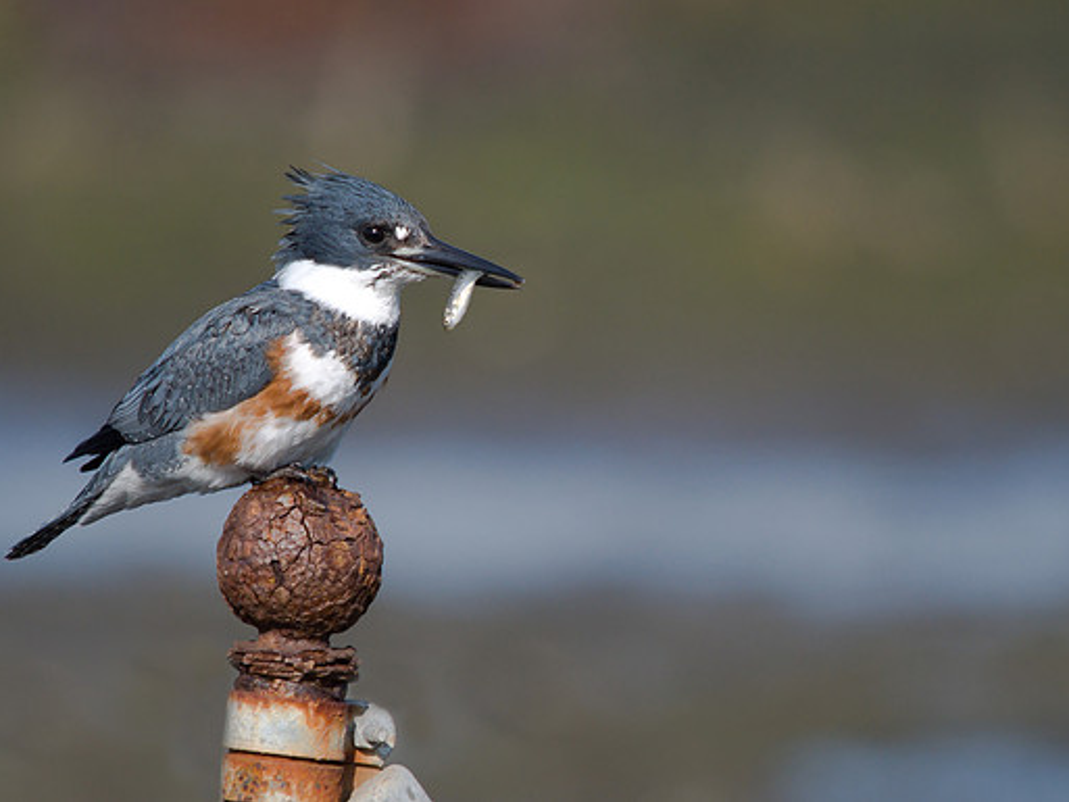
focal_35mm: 815
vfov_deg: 1.8
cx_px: 563
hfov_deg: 2.4
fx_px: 25174
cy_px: 401
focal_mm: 500
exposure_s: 1/1500
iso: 400
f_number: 6.3
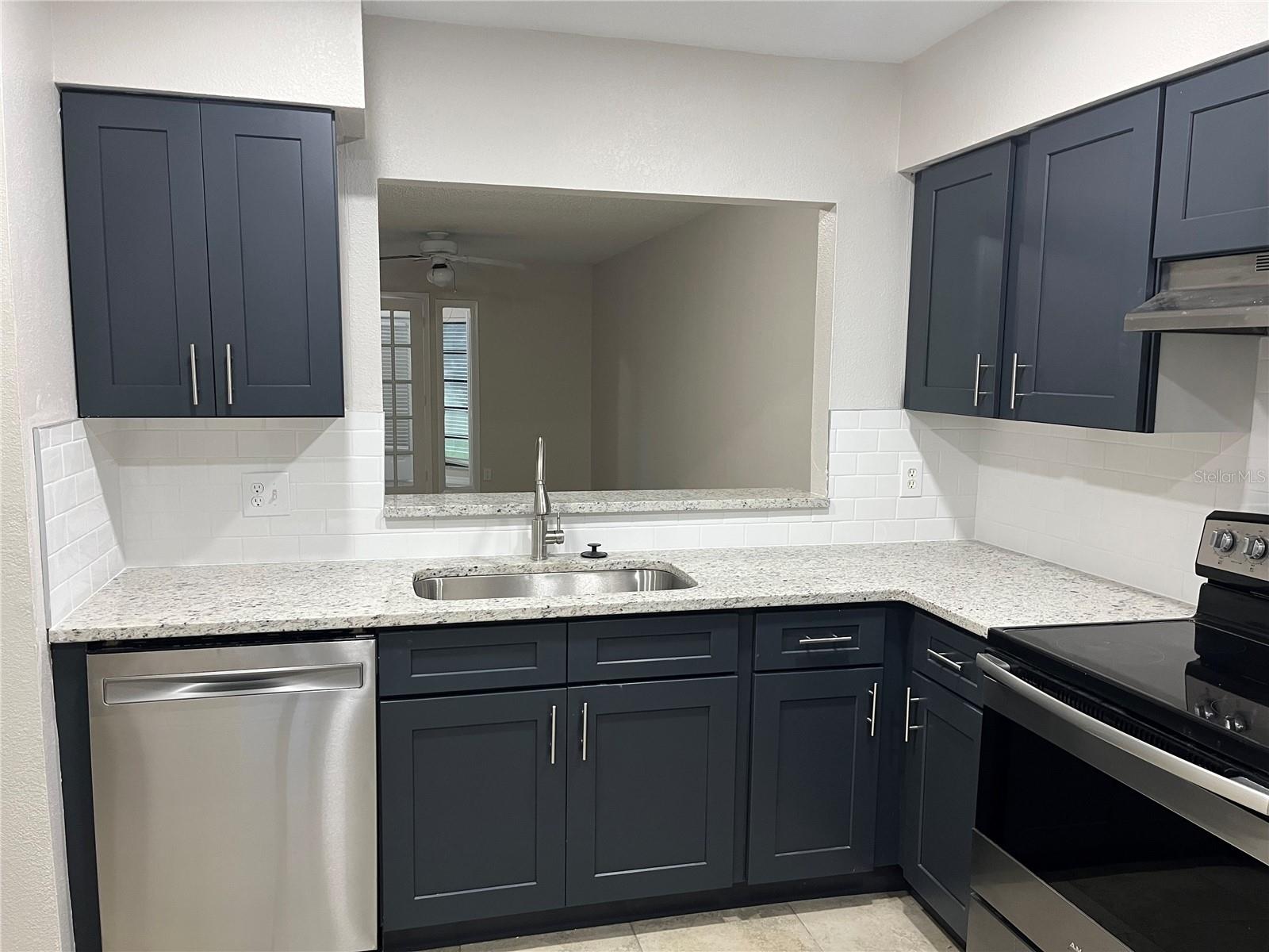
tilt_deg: -7.7
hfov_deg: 67.3
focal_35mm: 26
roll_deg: -0.4
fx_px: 953
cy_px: 476
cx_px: 634
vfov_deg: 53.1
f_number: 1.6
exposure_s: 1/60
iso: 160
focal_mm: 5.1
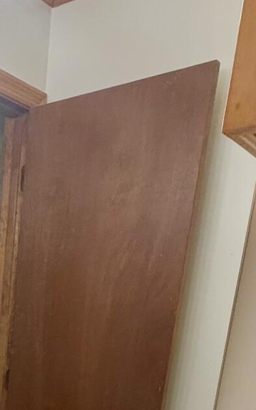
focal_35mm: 47
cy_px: 526
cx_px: -120
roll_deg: -1.9
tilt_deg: -19.3
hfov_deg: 22.8
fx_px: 524
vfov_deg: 32.6
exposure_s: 1/120
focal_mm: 2.22
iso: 125
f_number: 2.2
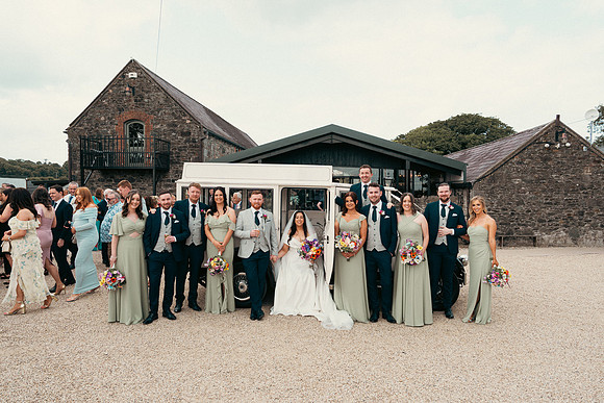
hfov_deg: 73.7
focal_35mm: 24
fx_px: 403
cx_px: 302
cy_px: 202
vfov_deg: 53.2
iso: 125
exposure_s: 1/320
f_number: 5
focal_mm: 24
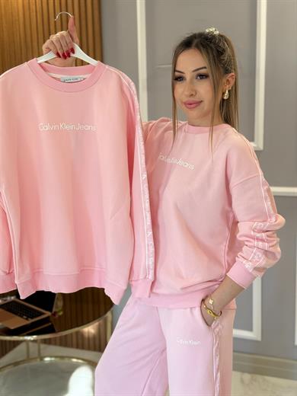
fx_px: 549
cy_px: 198
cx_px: 148
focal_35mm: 48
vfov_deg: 39.7
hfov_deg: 30.3
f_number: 1.78
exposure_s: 1/124
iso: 160
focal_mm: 6.76
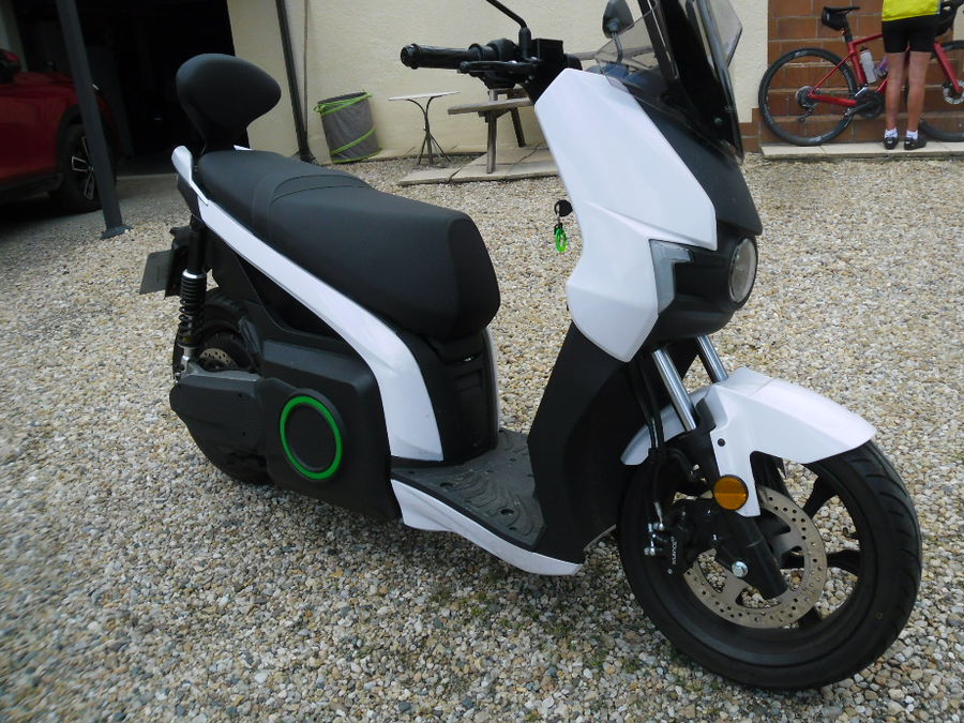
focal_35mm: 30
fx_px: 835
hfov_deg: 59.9
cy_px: 326
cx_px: 527
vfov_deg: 46.7
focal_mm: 4.9
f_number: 3.5
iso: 80
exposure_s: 1/693
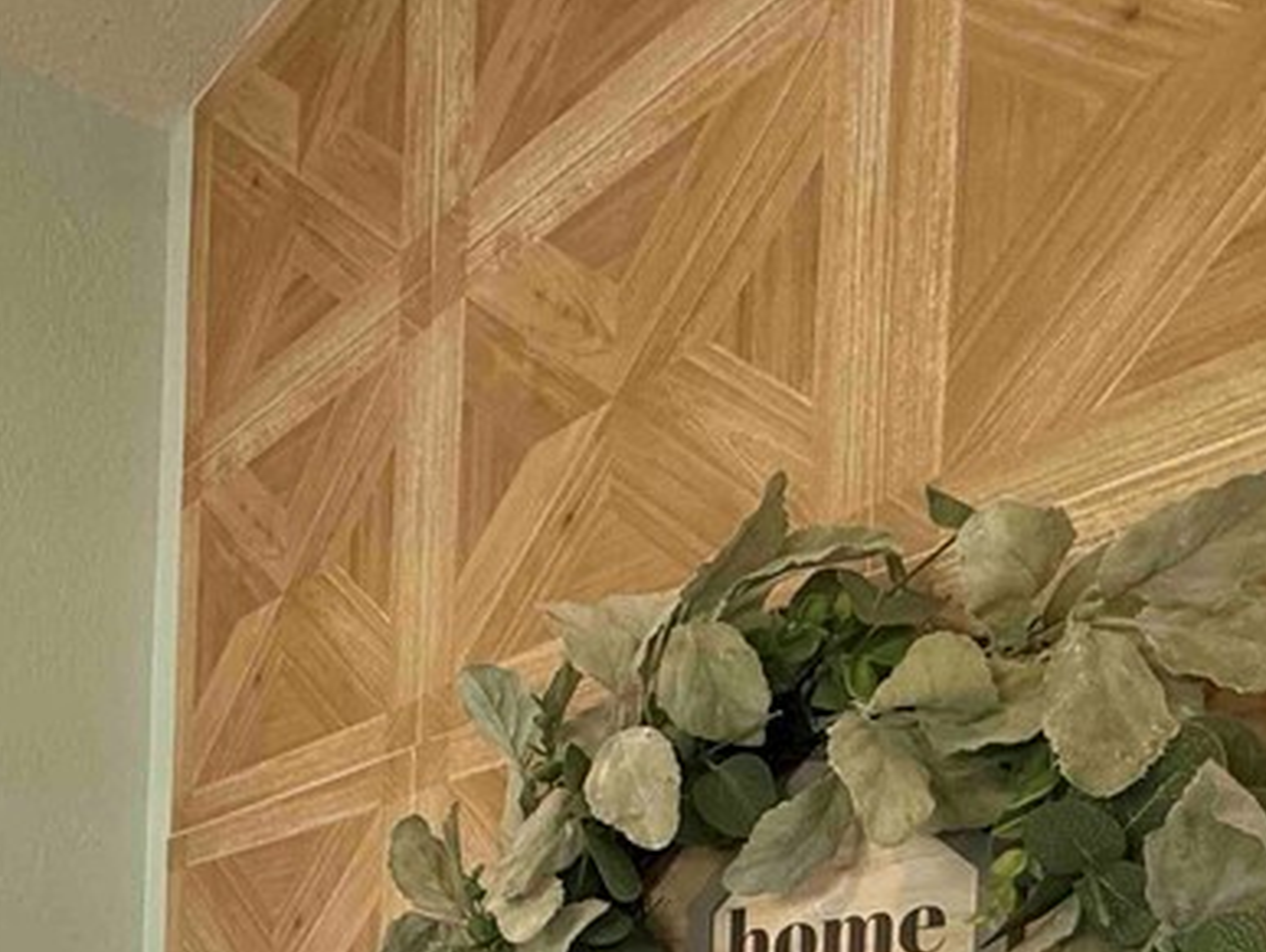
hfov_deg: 46.3
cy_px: 1191
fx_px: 1354
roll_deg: -2.4
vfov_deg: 31.3
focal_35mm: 37
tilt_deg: -0.7
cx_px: 183
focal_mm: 2.22
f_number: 2.2
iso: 320
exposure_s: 1/71
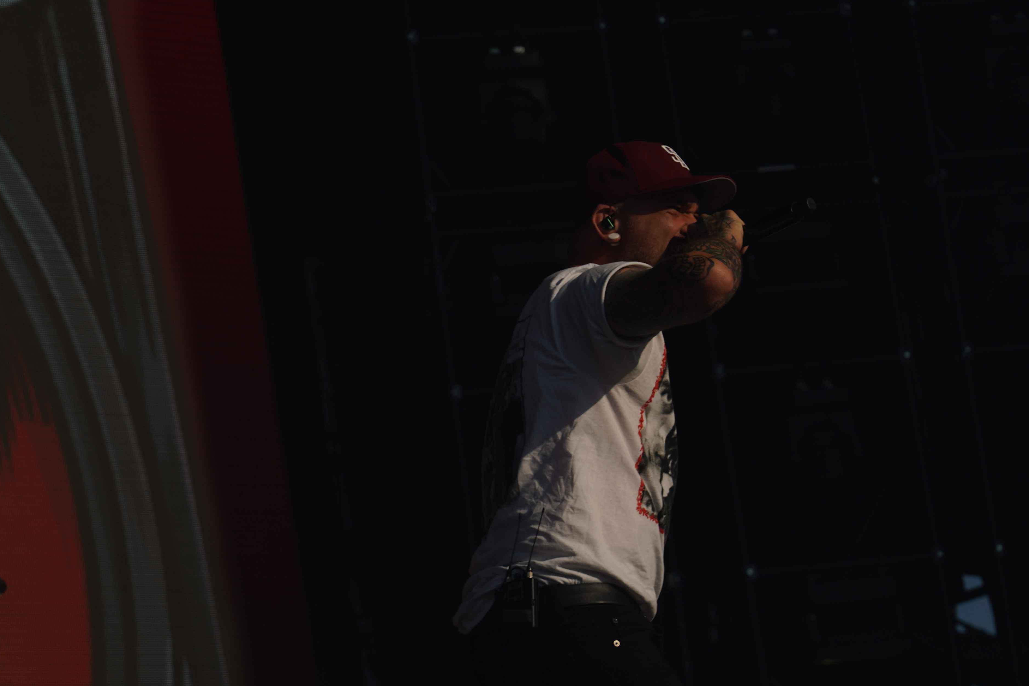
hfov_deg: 12.3
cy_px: 390
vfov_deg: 8.2
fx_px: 4773
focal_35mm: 167
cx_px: 339
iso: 100
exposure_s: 1/1250
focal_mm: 105
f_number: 8
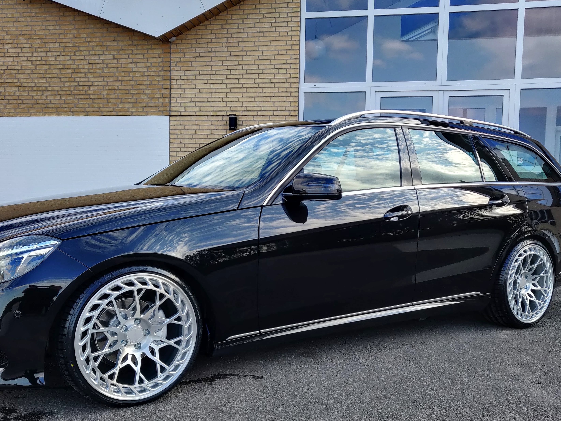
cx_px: 259
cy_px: 246
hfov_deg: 52.6
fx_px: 567
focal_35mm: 35
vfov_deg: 40.6
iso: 100
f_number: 1.7
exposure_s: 1/266
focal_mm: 4.25
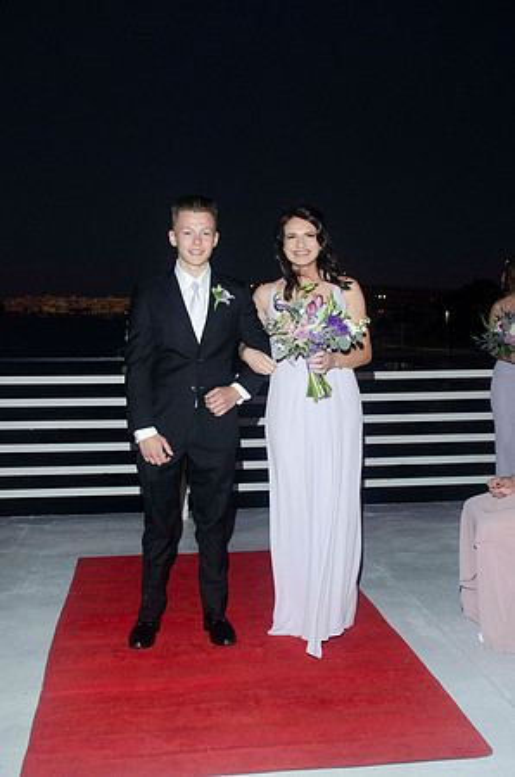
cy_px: 388
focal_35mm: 39
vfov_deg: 49.6
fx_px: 841
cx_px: 258
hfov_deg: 34.1
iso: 800
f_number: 5.6
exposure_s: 1/125
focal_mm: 26
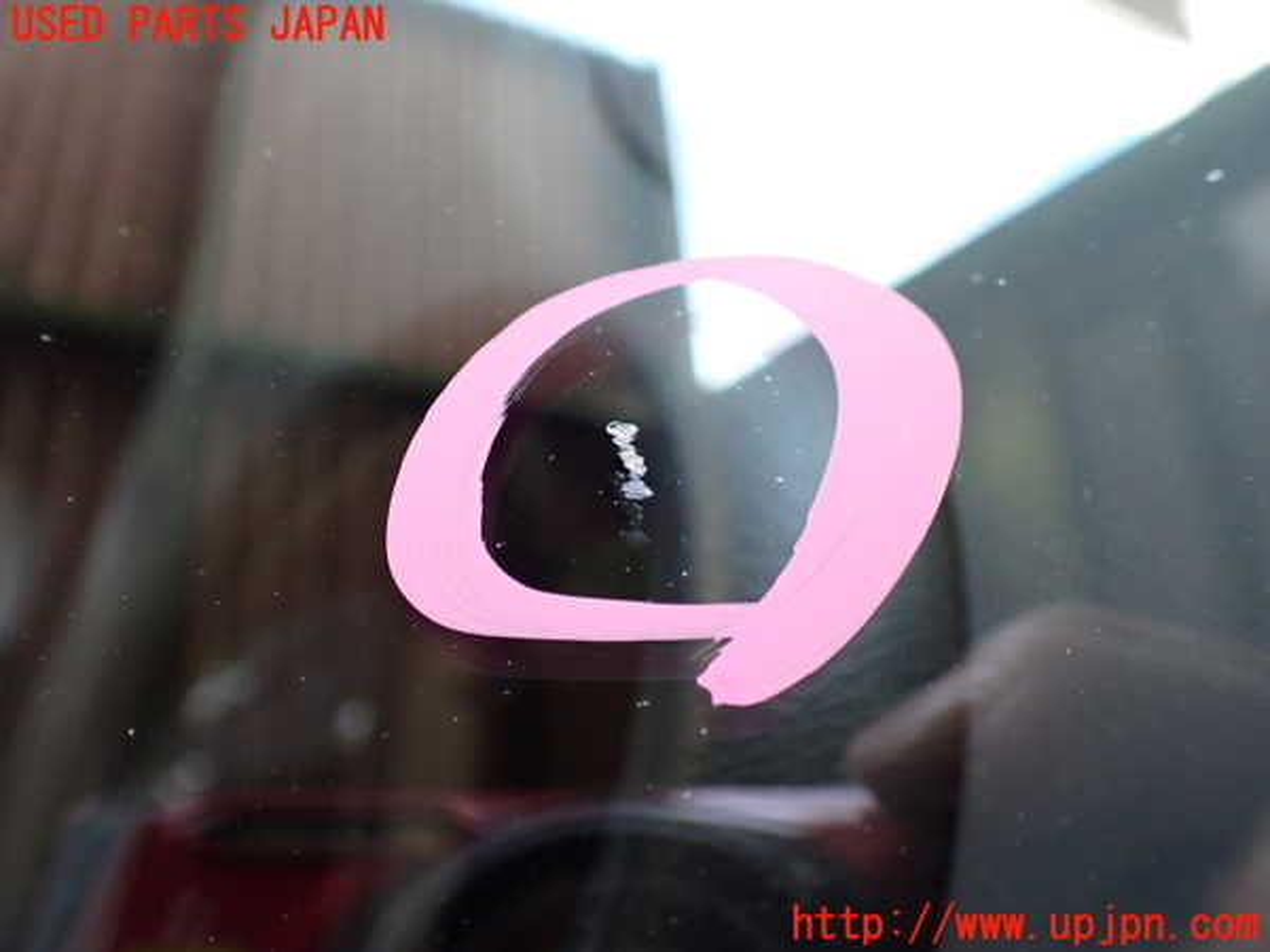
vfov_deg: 46.8
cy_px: 476
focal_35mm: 30
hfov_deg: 60.0
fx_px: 1101
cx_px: 635
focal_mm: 5.4
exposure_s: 1/125
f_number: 2.3
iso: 400
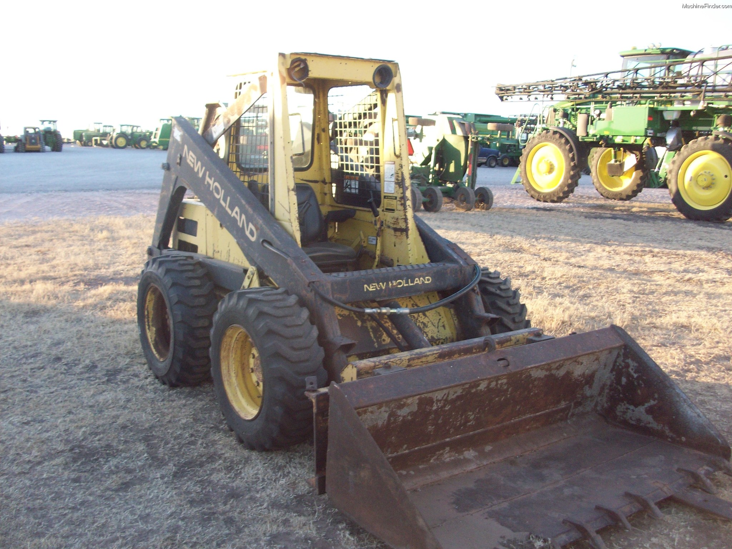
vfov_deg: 41.8
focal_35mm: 34
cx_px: 366
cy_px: 274
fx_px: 719
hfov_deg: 54.0
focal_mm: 5.7
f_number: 2.8
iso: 100
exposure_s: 1/128
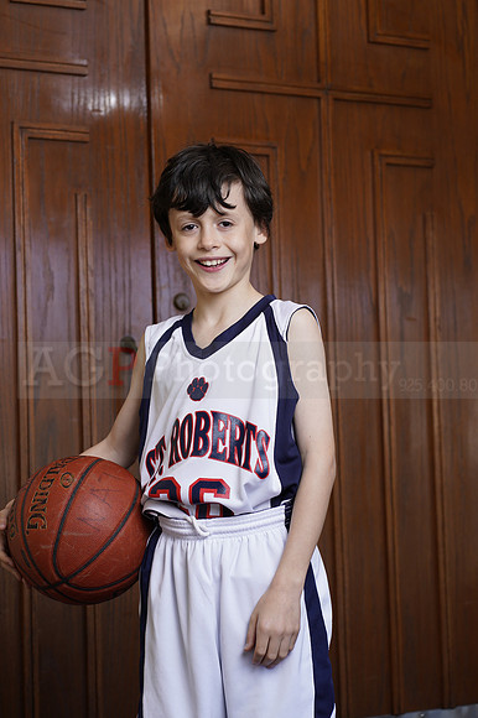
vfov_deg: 23.9
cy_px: 359
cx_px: 239
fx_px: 1695
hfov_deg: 16.1
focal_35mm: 85
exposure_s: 1/250
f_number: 5.6
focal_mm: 85
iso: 200
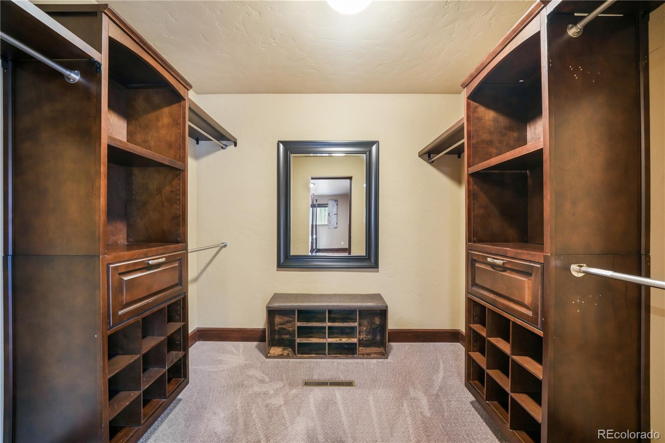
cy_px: 222
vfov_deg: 85.4
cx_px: 332
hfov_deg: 108.3
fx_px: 240
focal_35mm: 13
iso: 400
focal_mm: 13
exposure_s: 6
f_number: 11
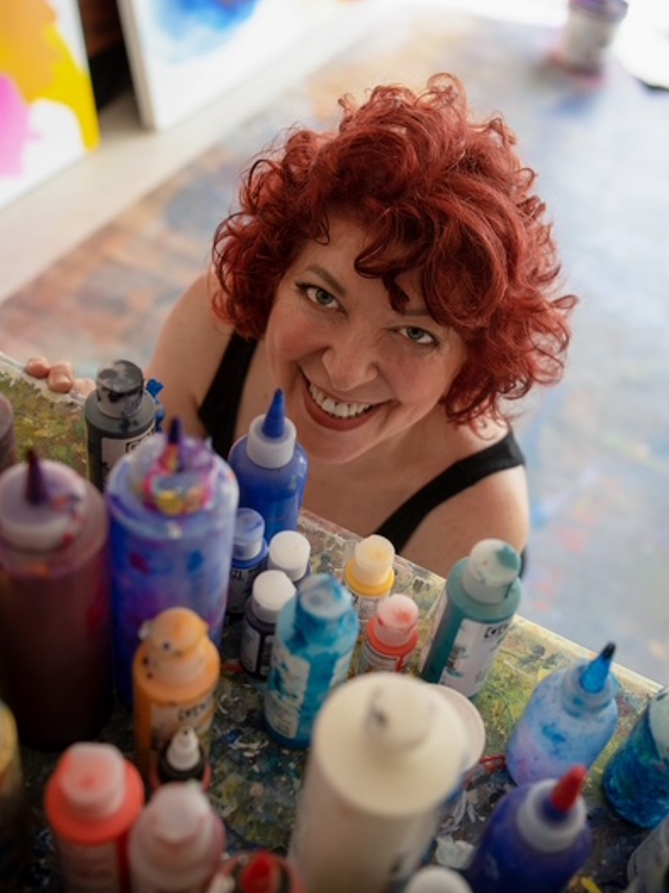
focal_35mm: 41
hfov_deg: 35.1
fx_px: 1057
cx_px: 341
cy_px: 423
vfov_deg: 45.8
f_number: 2.8
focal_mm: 35
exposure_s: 1/160
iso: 200
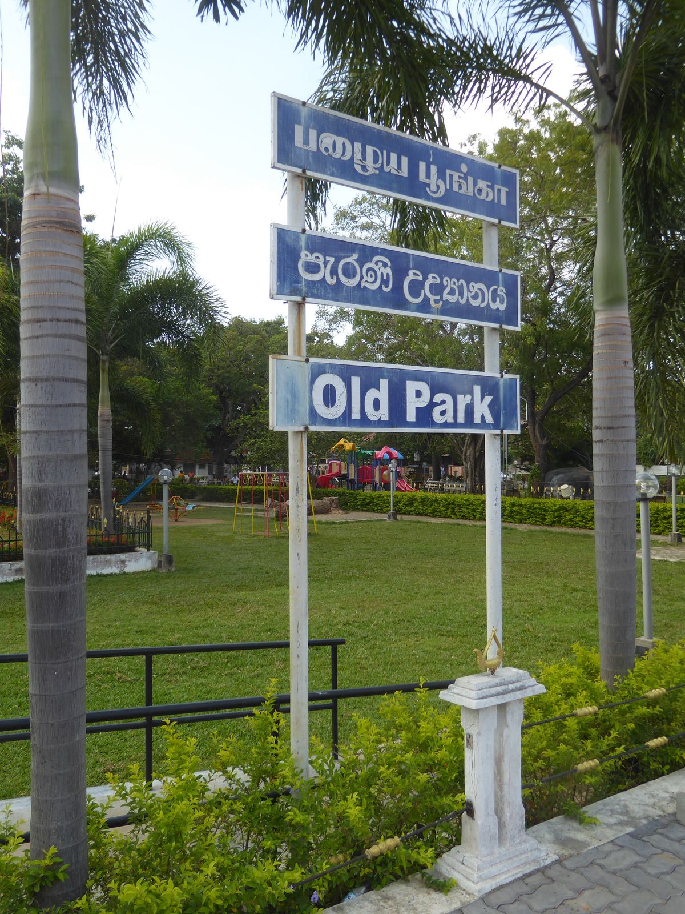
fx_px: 844
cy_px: 457
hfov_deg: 44.2
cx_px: 342
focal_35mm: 32
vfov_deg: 56.8
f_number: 3.5
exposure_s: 1/250
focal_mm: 5.4
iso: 80
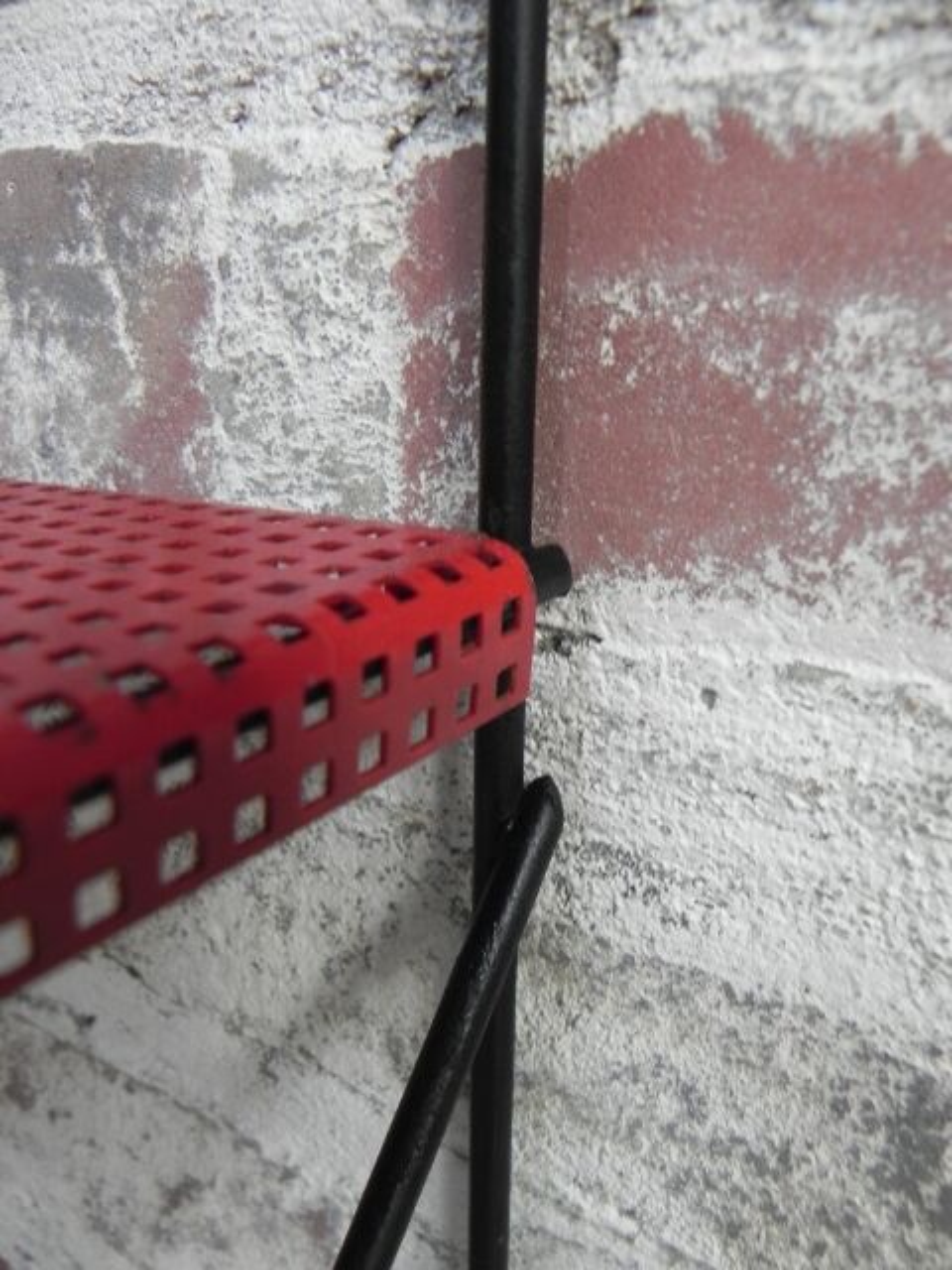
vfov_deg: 61.7
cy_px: 635
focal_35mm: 29
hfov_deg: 48.2
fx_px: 1063
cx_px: 476
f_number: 2.8
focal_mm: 5.2
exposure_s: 1/30
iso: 163
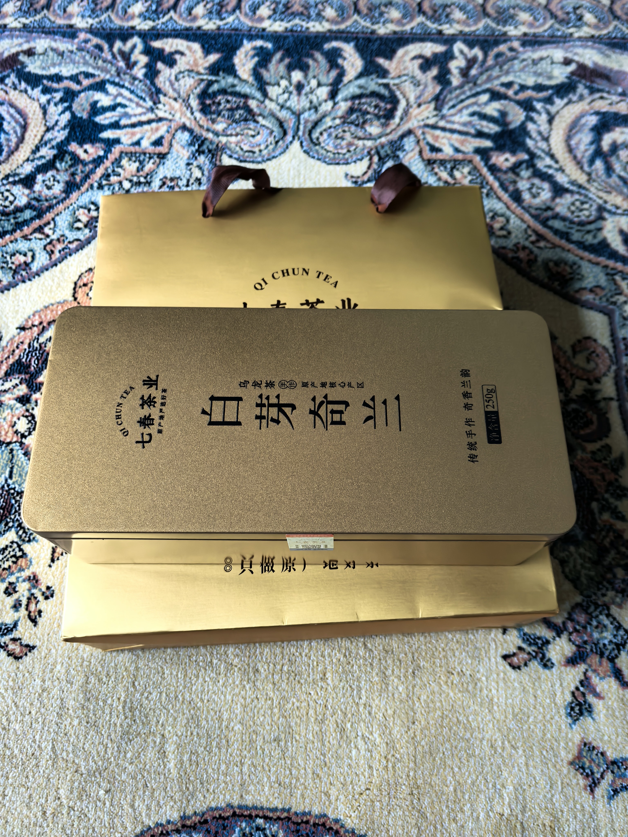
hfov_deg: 51.4
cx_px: 314
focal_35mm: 27
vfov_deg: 65.3
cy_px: 418
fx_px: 653
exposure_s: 1/33.3
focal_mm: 5.75
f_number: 2
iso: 640
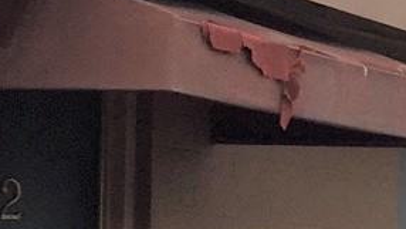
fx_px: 1938
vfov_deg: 6.6
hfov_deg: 11.1
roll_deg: -2.0
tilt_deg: -0.6
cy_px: 377
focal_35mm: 180
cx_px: 733
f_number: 2.2
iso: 32
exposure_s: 1/1464
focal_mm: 4.15
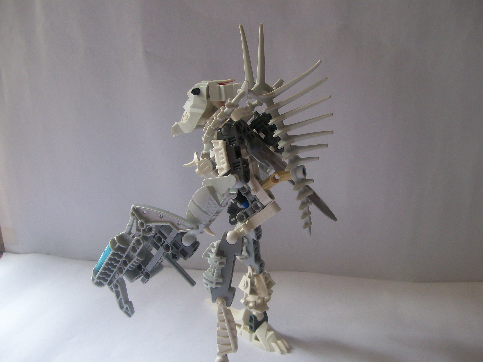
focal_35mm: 36
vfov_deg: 39.7
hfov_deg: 51.4
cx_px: 242
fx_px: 502
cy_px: 181
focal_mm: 6
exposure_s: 1/96.2
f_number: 2.7
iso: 80
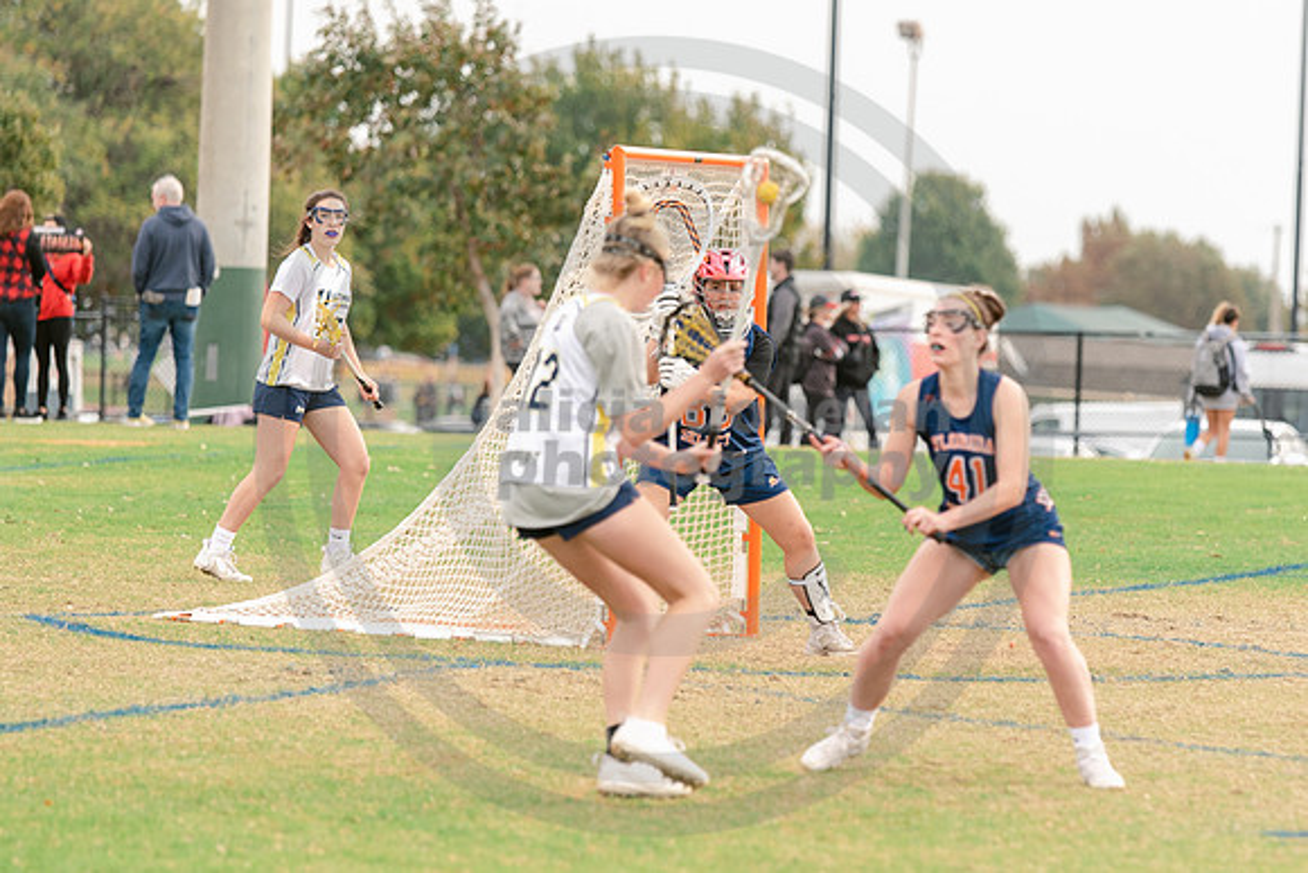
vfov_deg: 5.3
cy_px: 463
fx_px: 9376
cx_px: 828
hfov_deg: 8.0
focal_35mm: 258
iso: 250
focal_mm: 160
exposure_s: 1/1250
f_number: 2.8
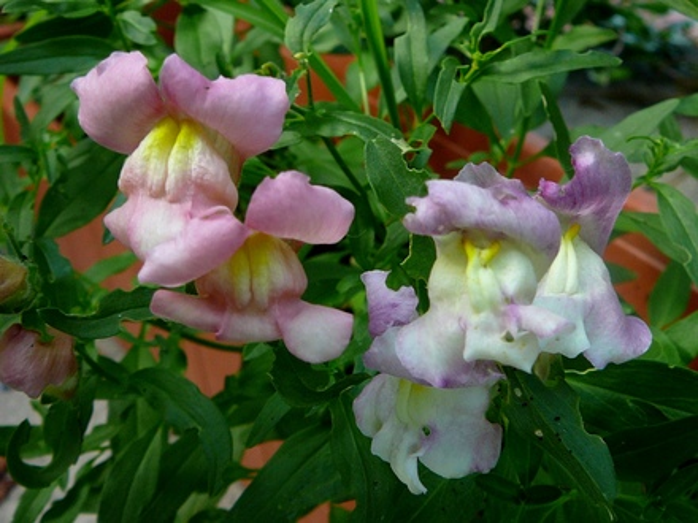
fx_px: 706
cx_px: 349
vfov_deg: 40.7
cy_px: 262
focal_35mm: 35
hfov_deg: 52.6
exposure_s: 1/60
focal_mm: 5.2
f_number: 2.8
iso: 80
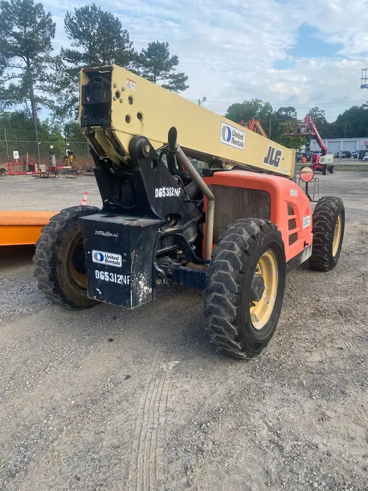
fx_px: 368
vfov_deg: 67.3
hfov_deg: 53.1
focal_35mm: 26
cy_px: 246
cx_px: 184
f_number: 1.8
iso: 32
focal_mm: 4.25
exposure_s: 1/702
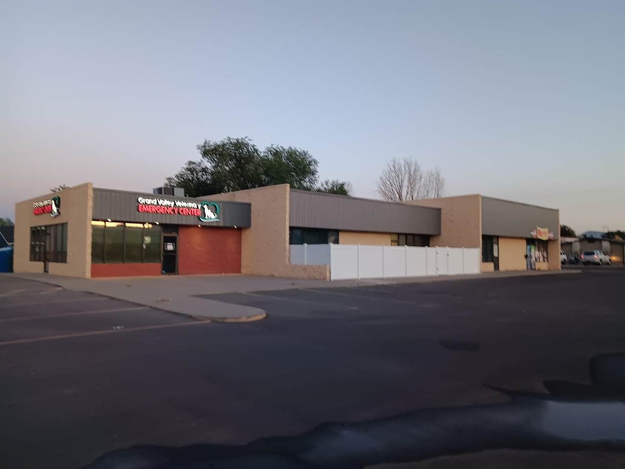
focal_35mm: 26
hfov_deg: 67.3
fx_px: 469
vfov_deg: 53.1
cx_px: 312
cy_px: 234
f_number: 1.8
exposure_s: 1/33.3
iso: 64
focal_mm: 3.98
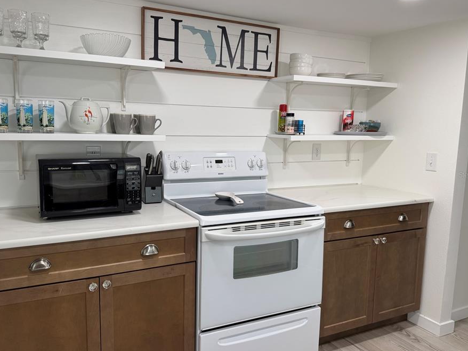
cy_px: 174
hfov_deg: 63.4
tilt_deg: -8.1
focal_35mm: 28
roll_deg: -1.1
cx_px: 218
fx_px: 378
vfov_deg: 49.7
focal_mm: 6.76
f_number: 1.78
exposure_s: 1/120
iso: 80
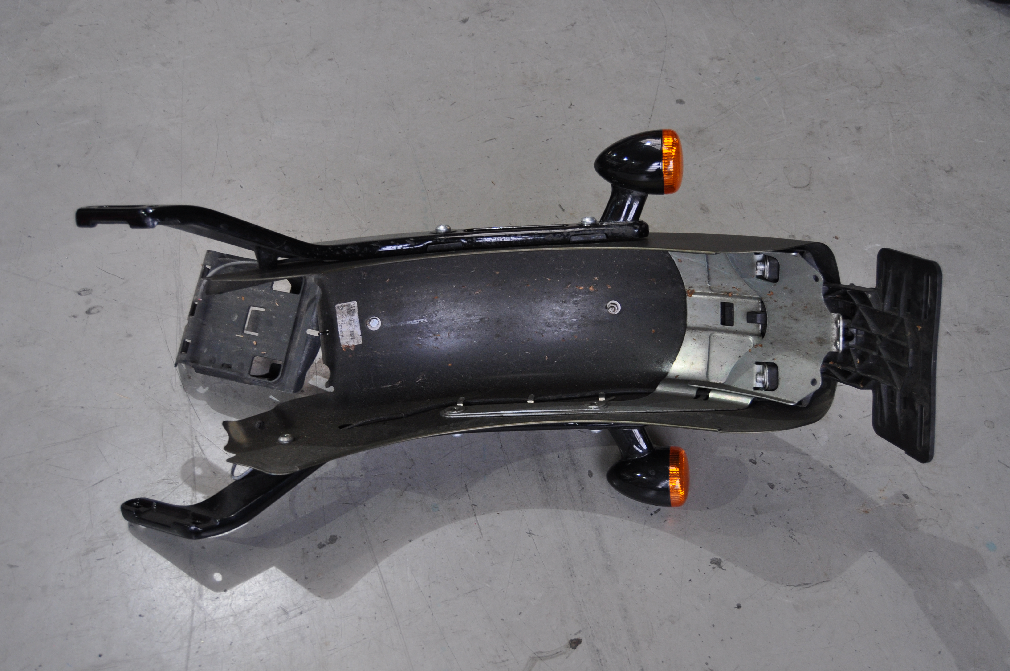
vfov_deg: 36.8
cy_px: 336
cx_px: 505
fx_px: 1009
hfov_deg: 53.2
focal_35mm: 36
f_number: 4
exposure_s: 1/60
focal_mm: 24
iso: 560
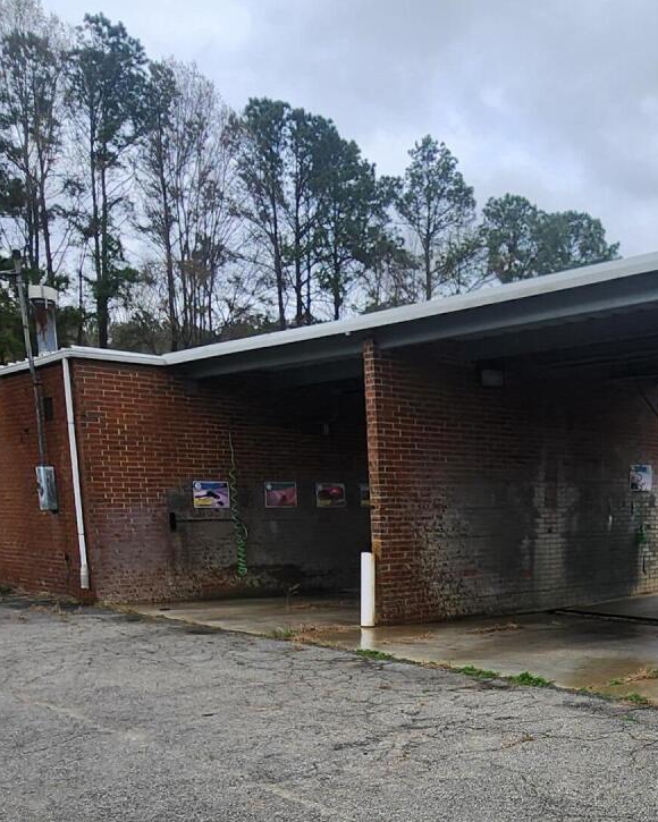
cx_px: 590
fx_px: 852
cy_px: 660
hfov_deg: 39.3
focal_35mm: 35
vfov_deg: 48.6
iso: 50
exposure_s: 1/1723
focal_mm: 2.2
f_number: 2.2
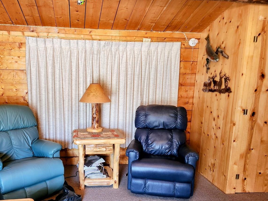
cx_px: 105
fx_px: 248
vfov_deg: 43.8
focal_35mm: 32
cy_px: 127
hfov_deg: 56.3
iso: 320
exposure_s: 1/120
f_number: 1.8
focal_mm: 5.4
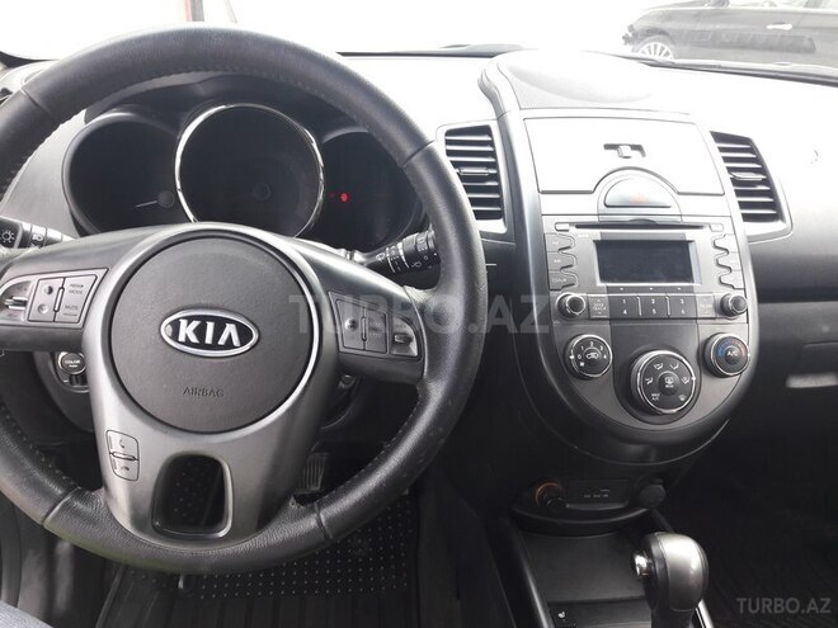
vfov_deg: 49.7
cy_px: 314
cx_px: 419
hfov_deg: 63.4
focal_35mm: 28
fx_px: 678
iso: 64
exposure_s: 1/100
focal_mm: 3.7
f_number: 1.9
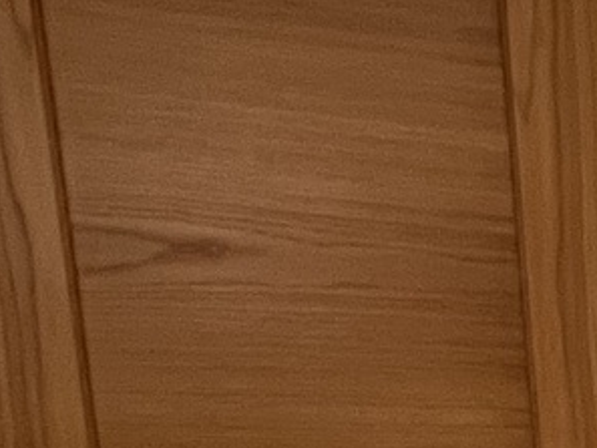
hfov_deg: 17.9
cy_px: 783
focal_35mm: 84
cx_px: 1116
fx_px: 1449
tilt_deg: -10.6
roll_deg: +1.0
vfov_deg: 15.4
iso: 200
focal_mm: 1.57
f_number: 1.8
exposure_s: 1/50
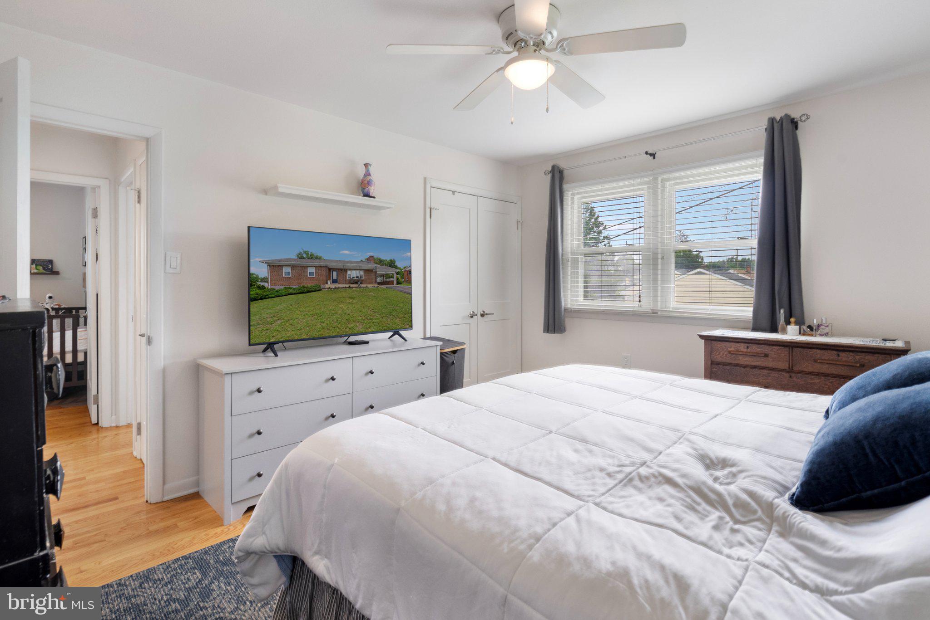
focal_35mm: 16
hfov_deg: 96.7
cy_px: 310
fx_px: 413
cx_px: 465
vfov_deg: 73.8
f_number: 8
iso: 1250
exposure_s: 1/4
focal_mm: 16
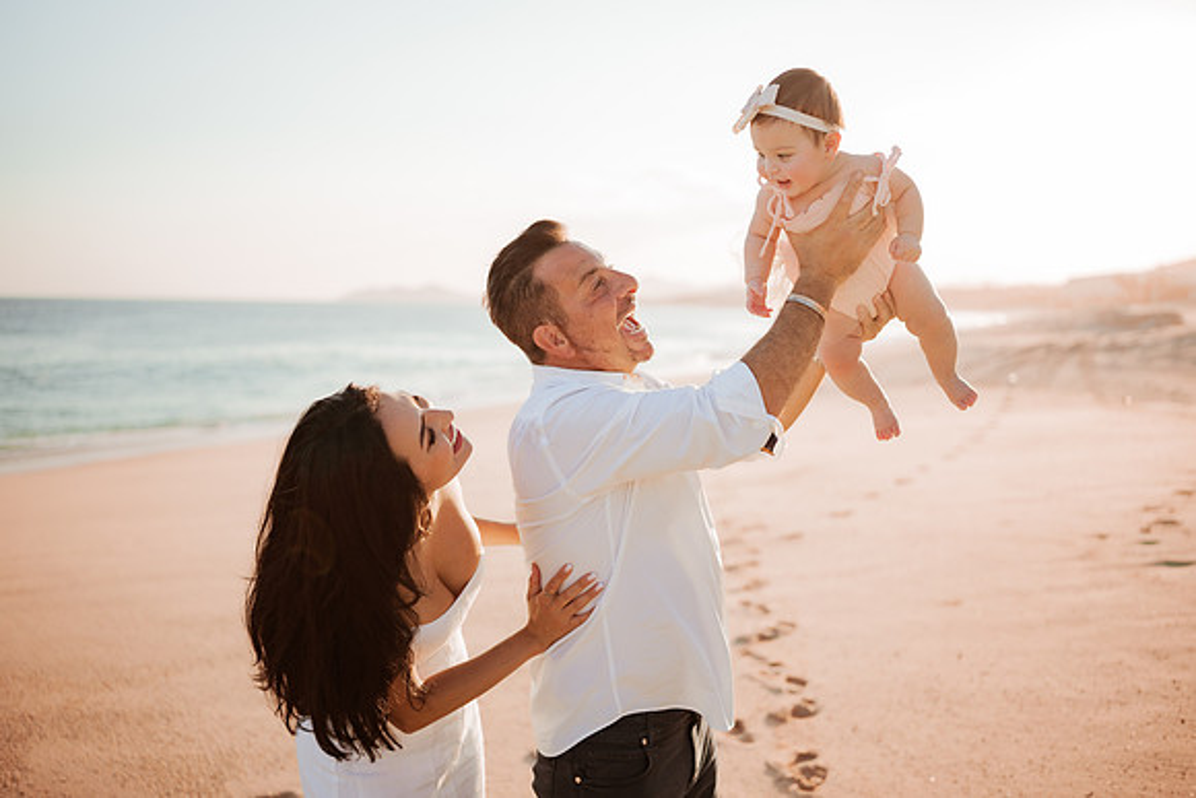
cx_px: 598
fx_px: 1183
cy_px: 399
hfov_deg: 53.6
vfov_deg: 37.3
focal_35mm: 36
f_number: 1.8
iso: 100
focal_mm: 35
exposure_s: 1/3200
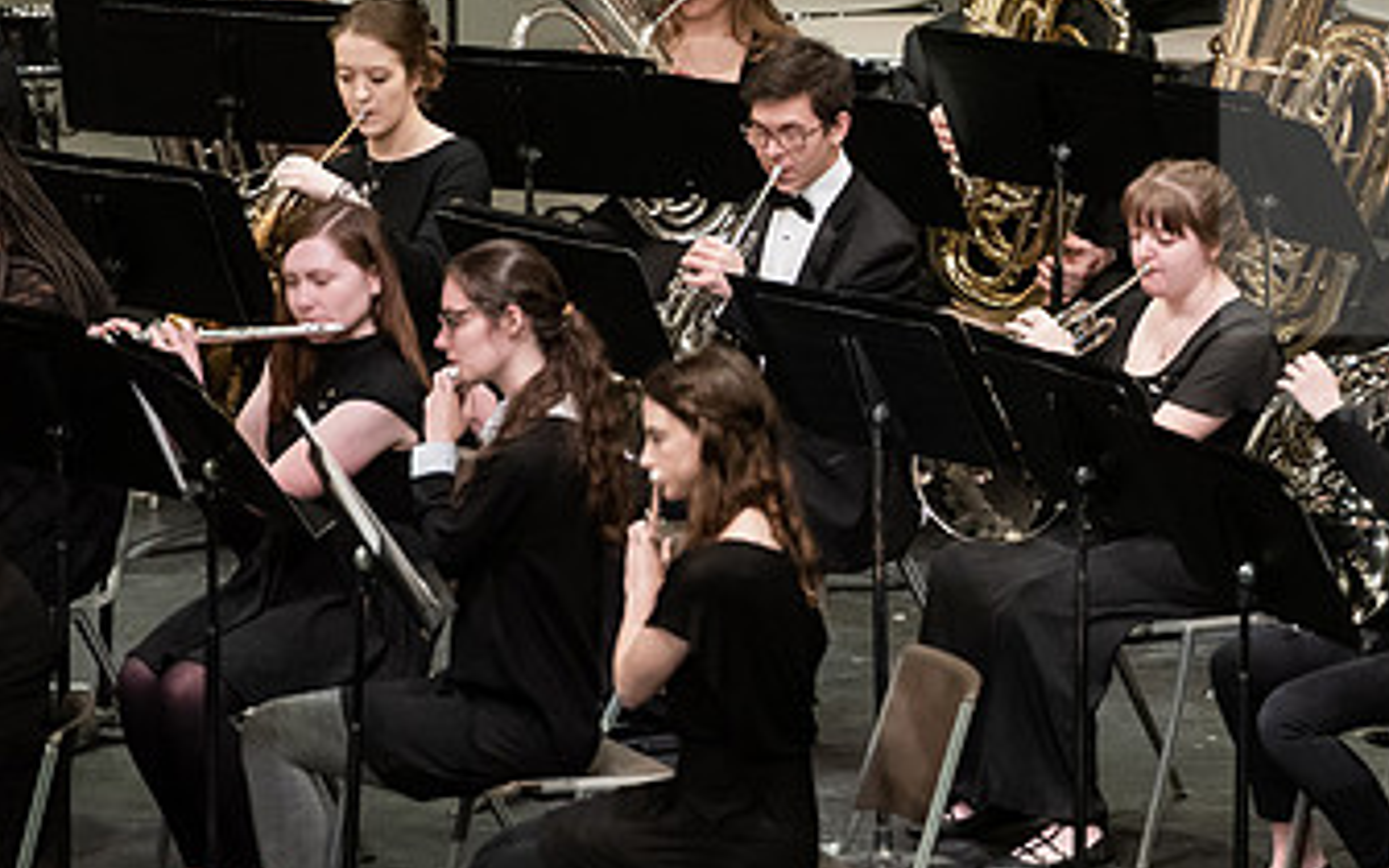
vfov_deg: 3.7
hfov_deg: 6.0
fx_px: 13325
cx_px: 1095
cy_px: 490
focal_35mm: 352
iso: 4000
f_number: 3.5
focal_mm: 200
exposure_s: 1/200
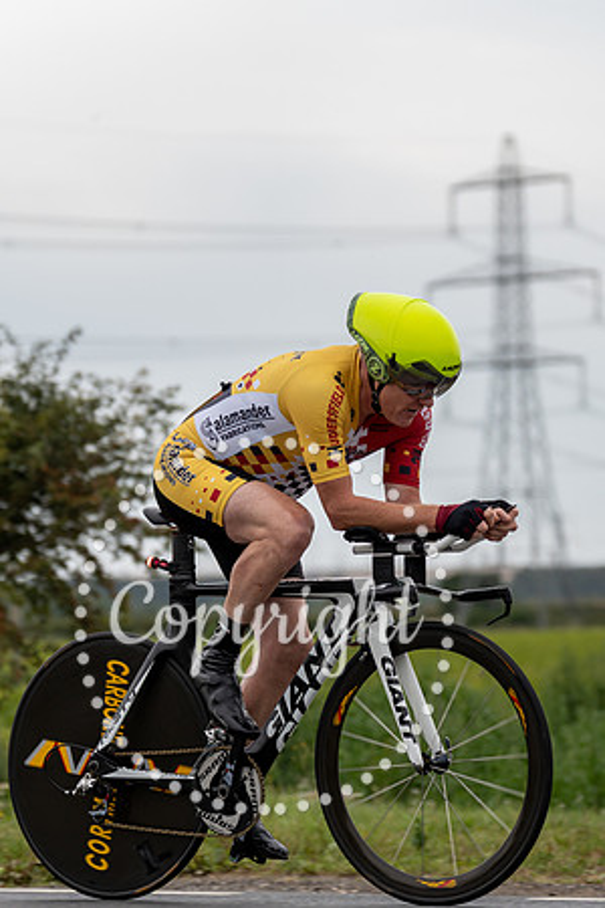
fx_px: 3743
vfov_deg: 13.8
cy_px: 454
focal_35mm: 149
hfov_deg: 9.2
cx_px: 283
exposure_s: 1/800
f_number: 2.8
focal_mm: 99
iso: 400
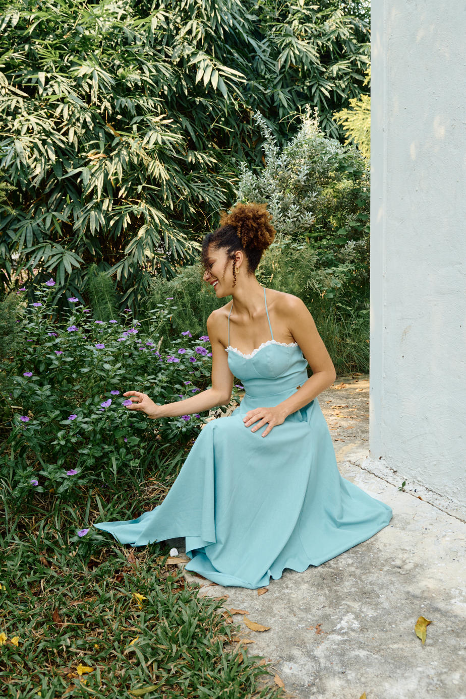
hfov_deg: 43.6
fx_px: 583
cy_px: 350
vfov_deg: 61.9
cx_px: 233
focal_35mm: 30
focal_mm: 20
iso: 200
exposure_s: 1/200
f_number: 3.5
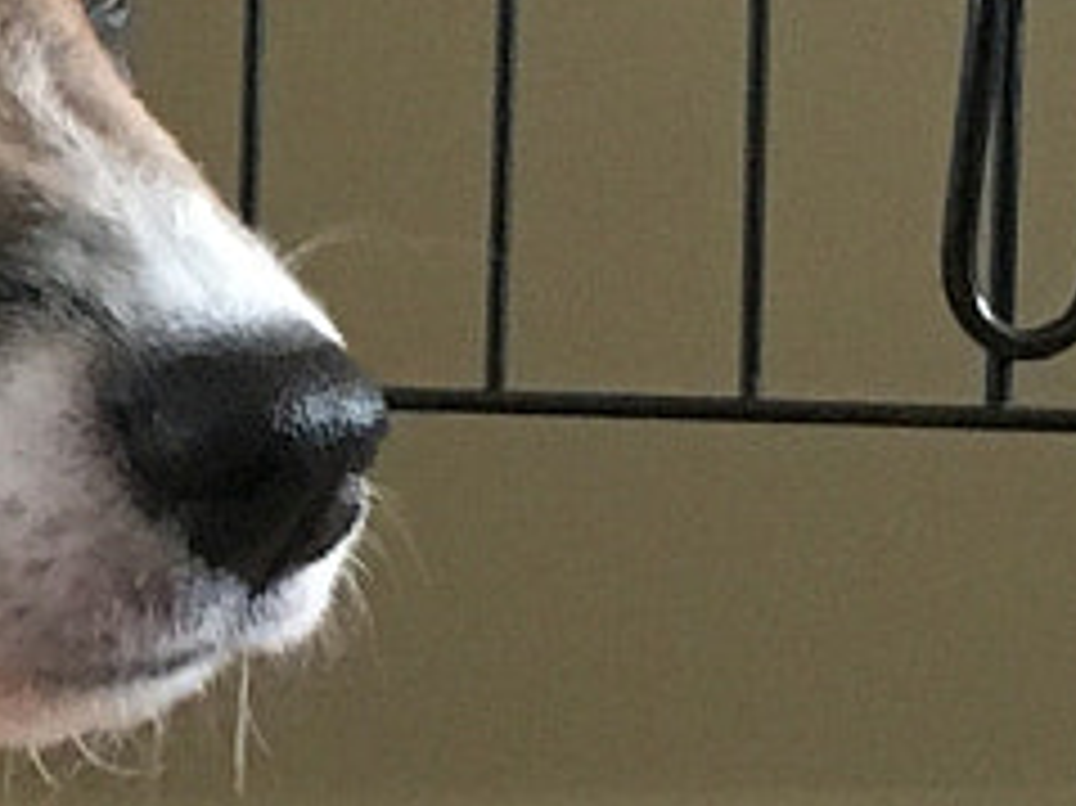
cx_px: -1202
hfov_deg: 9.4
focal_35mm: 194
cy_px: 702
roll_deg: +0.6
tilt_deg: +1.6
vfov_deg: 7.6
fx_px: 6027
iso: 200
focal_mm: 4.15
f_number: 2.2
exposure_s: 1/17
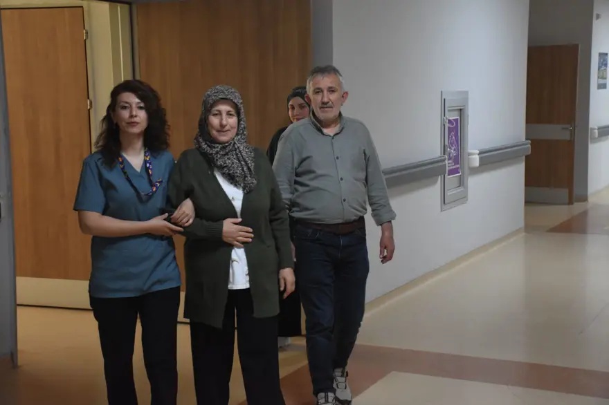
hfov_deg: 33.4
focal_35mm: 60
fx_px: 1015
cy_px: 202
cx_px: 304
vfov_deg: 22.6
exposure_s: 1/60
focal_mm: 40
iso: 1600
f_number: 4.5
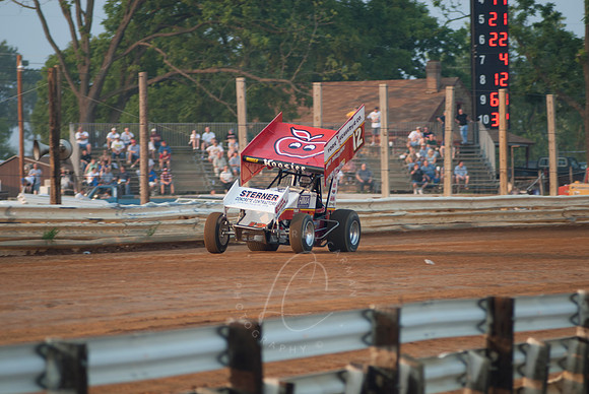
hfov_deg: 6.9
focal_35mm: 300
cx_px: 294
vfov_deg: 4.6
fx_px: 4913
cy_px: 197
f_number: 2.8
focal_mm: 200
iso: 100
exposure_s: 1/400
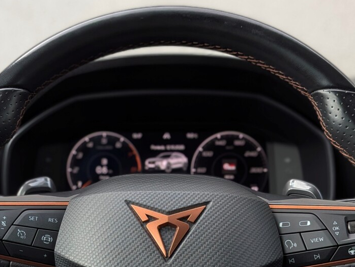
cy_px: 201
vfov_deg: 26.2
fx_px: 564
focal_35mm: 55
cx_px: 150
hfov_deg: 34.9
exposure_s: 1/143
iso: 30
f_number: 1.7
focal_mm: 4.53
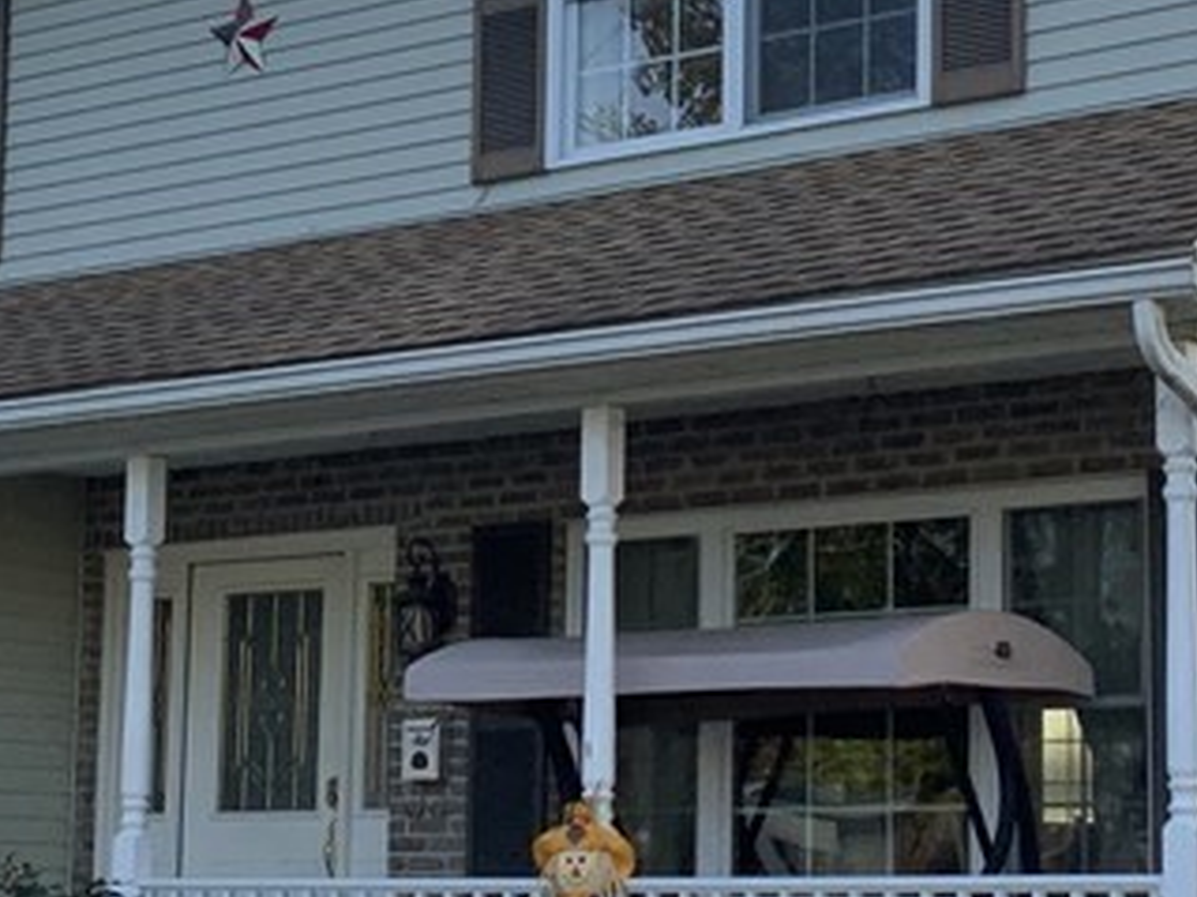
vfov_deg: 15.9
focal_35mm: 93
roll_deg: -1.5
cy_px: 492
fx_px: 3215
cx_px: 739
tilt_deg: +7.3
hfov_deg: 21.1
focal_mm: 3
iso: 16
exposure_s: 1/1195
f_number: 1.8
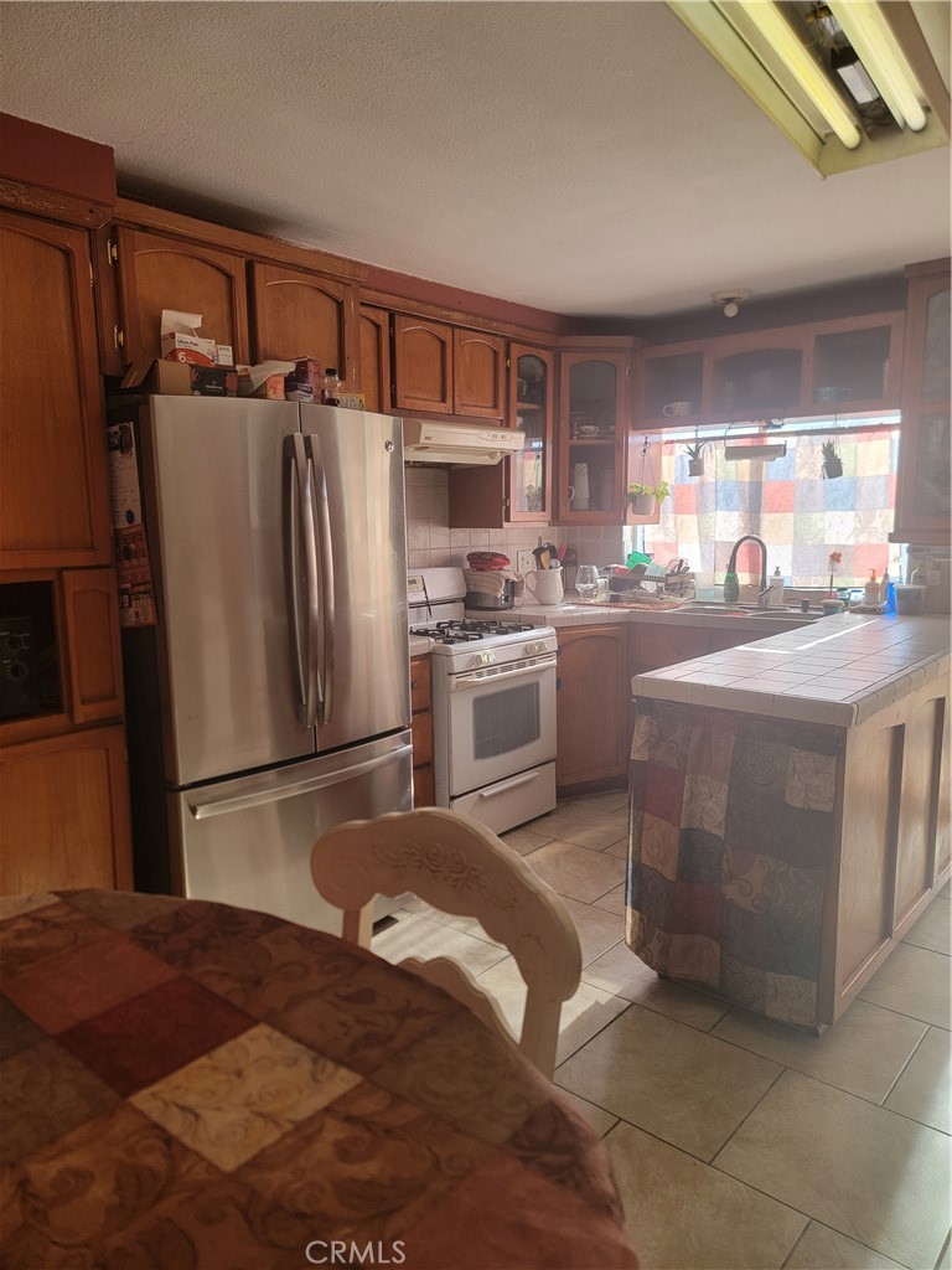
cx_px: 476
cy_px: 635
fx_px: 880
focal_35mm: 24
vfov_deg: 71.6
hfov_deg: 56.8
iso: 80
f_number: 1.8
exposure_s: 1/120
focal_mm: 6.7
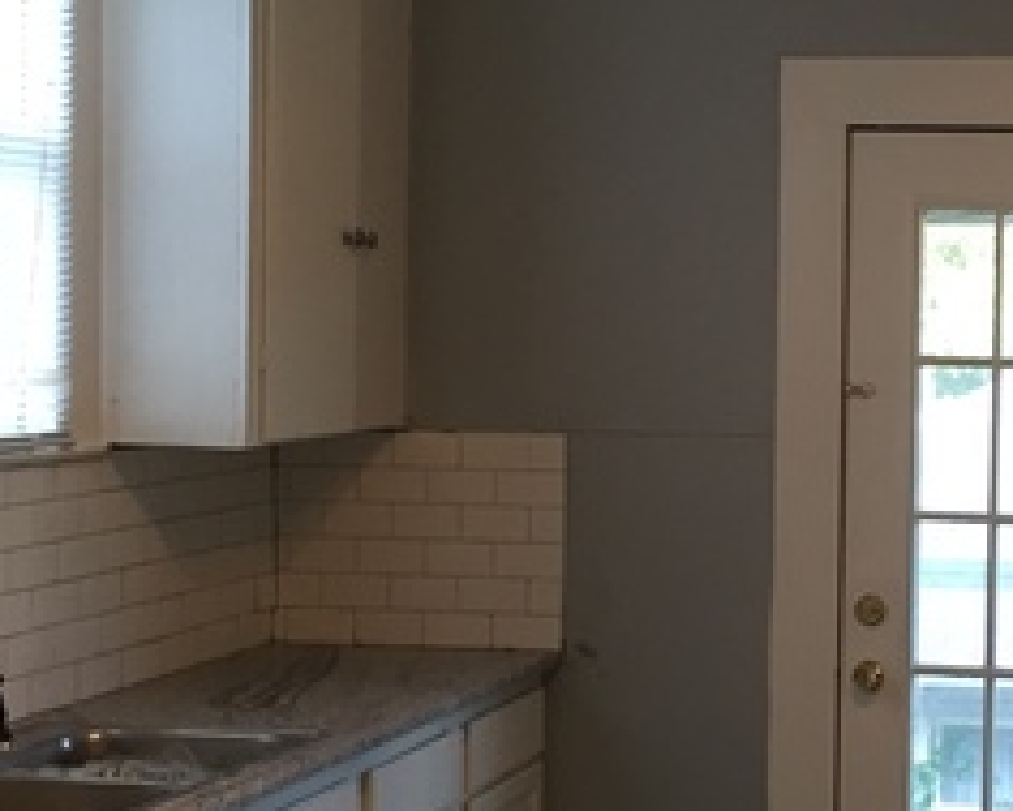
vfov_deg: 19.2
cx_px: 1037
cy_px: 382
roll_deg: -2.0
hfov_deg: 22.8
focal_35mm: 80
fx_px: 2399
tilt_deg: -0.6
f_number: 2.2
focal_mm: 4.15
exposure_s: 1/30
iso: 50
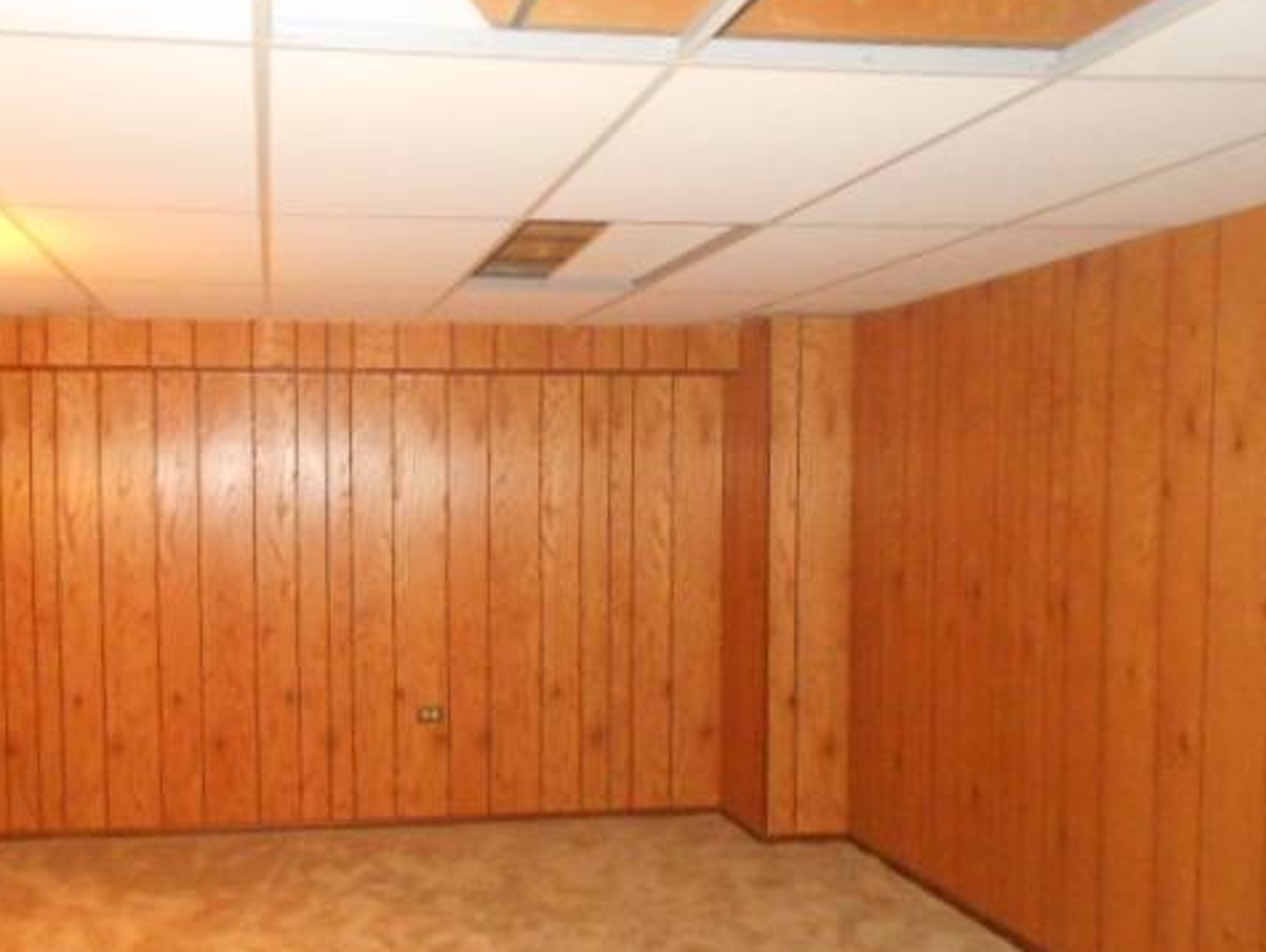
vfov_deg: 40.6
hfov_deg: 51.9
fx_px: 1281
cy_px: 560
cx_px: 453
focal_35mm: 35
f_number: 3.2
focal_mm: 4.6
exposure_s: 1/25
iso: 1000
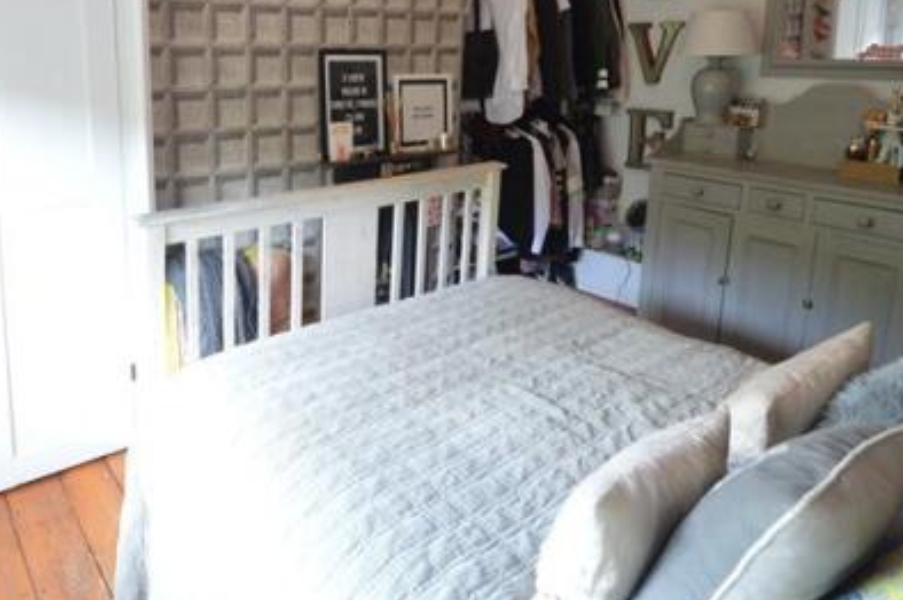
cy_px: 140
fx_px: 627
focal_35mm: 25
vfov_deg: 48.9
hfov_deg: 70.0
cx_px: 319
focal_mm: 10
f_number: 3.5
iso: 500
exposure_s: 1/15
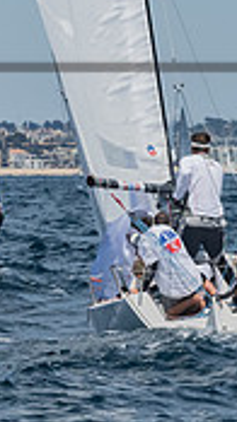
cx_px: -392
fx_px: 6423
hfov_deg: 2.1
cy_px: 123
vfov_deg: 3.8
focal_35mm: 573
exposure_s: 1/1000
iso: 640
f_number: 14
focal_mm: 110
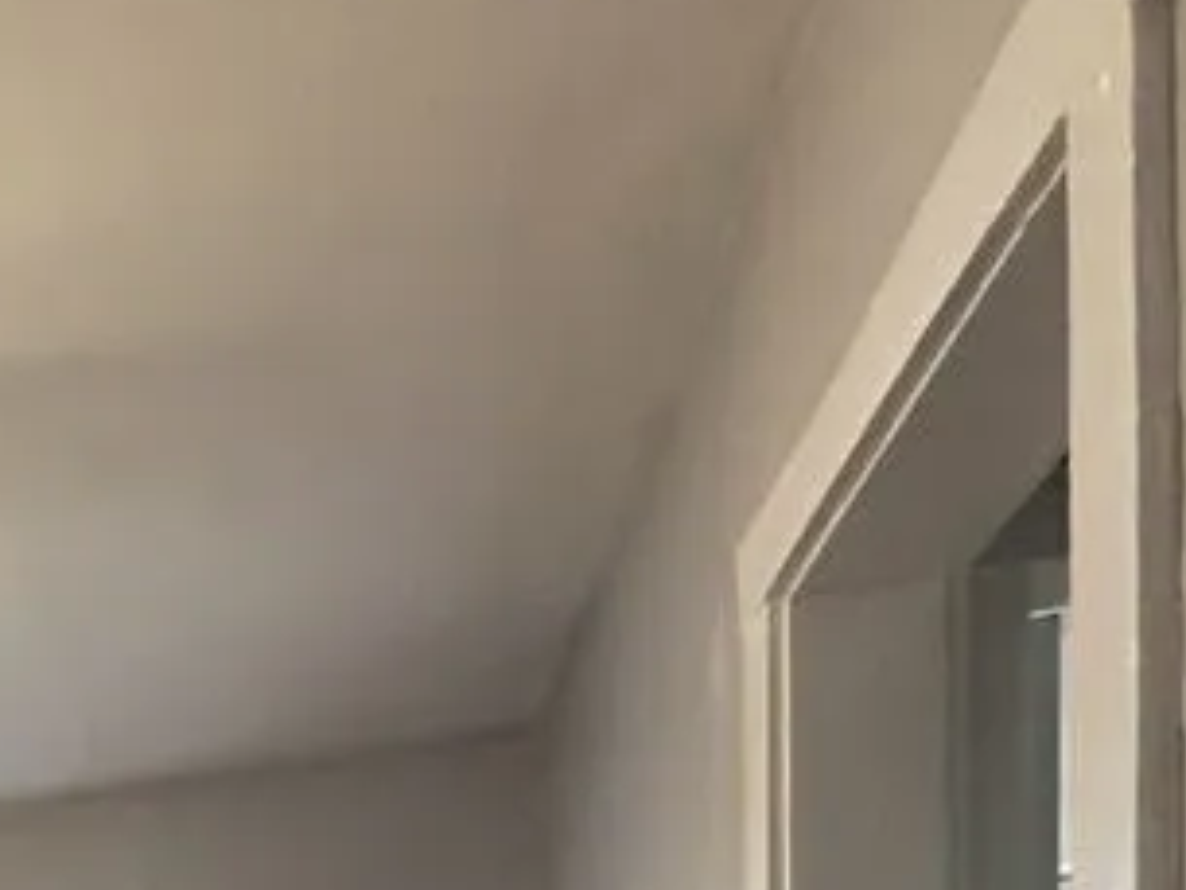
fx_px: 1611
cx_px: -778
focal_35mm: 47
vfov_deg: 24.5
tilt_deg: +0.9
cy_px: 1310
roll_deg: +1.1
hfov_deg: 24.9
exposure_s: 1/60
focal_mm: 2.22
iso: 200
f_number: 2.2
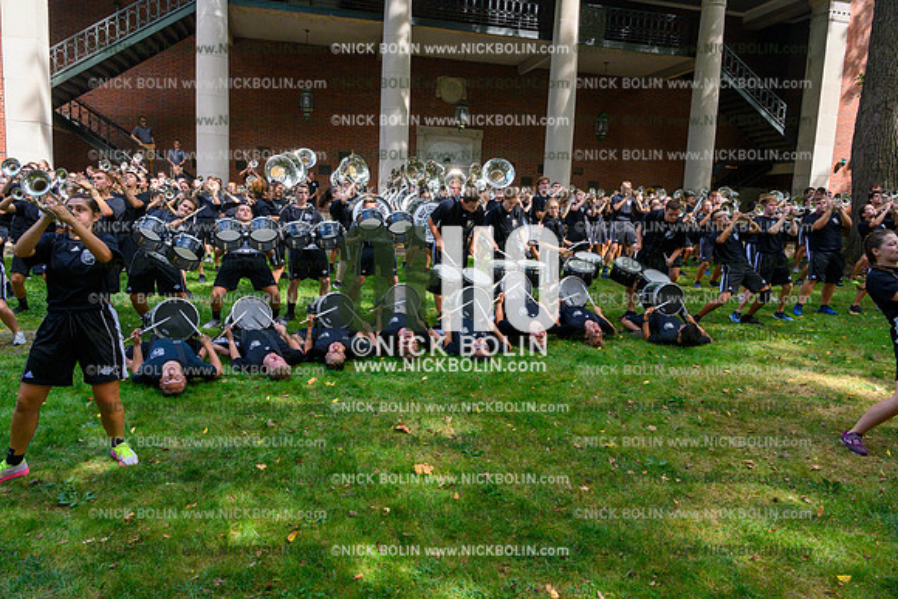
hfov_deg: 73.7
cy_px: 300
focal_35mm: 24
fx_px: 599
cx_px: 449
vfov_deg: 53.2
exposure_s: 1/500
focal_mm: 24
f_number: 11
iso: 2500
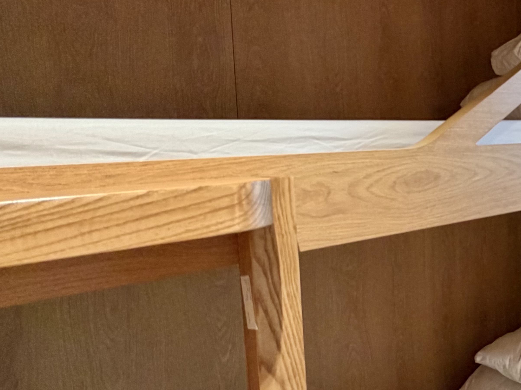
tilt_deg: -4.3
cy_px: 164
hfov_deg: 46.0
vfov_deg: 42.8
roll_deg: +1.2
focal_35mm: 33
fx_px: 497
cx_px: 527
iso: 250
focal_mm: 2.22
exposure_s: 1/50
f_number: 2.2
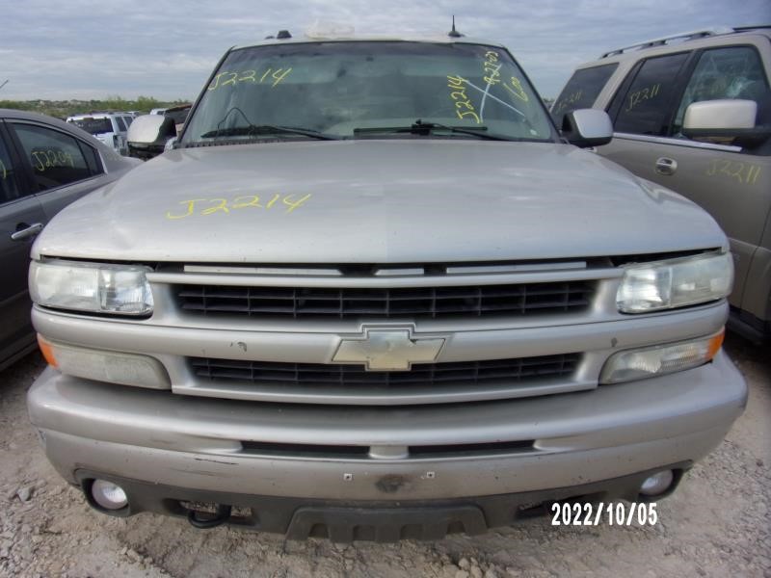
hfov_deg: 71.6
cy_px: 289
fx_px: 535
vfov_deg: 56.8
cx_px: 386
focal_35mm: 24
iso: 80
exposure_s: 1/320
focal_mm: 4.3
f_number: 3.3
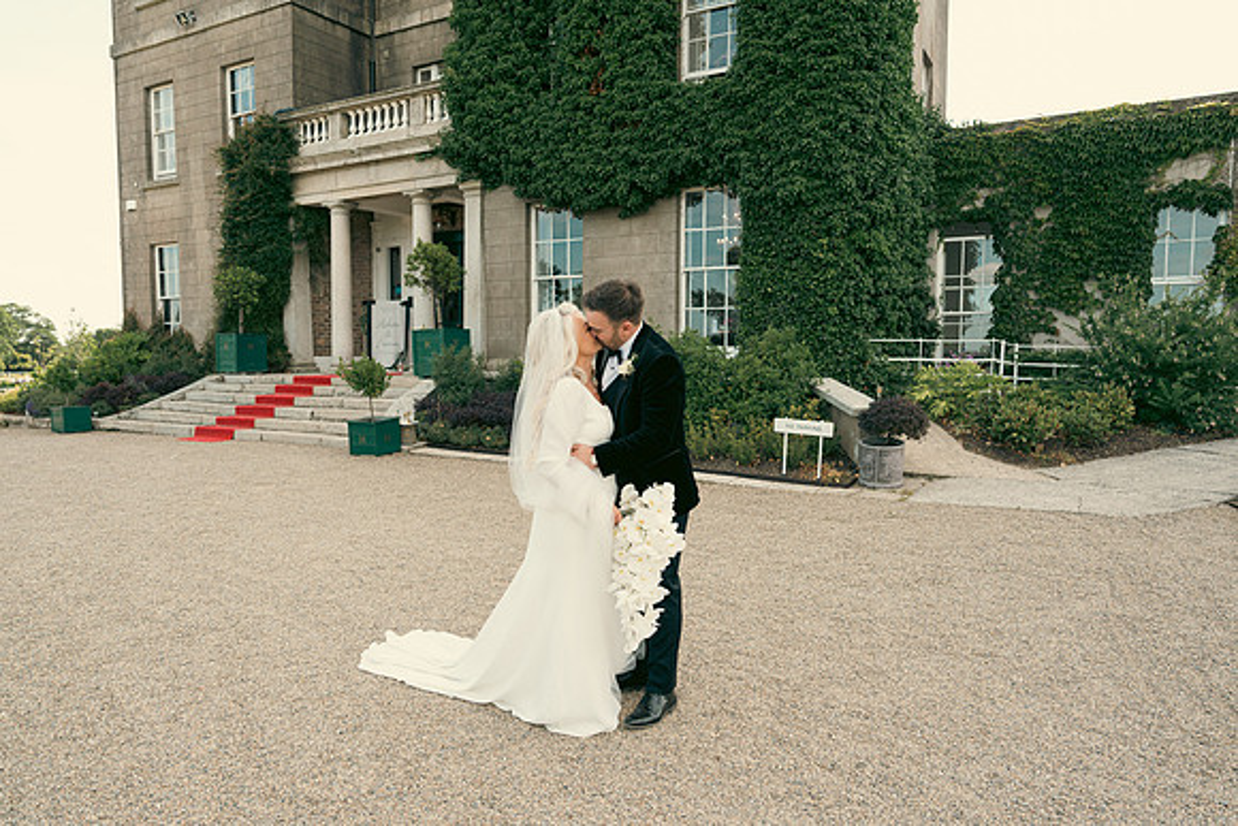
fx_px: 825
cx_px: 619
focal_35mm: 24
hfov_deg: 73.7
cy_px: 413
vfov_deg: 53.2
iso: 125
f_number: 3.5
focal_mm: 24
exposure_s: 1/400
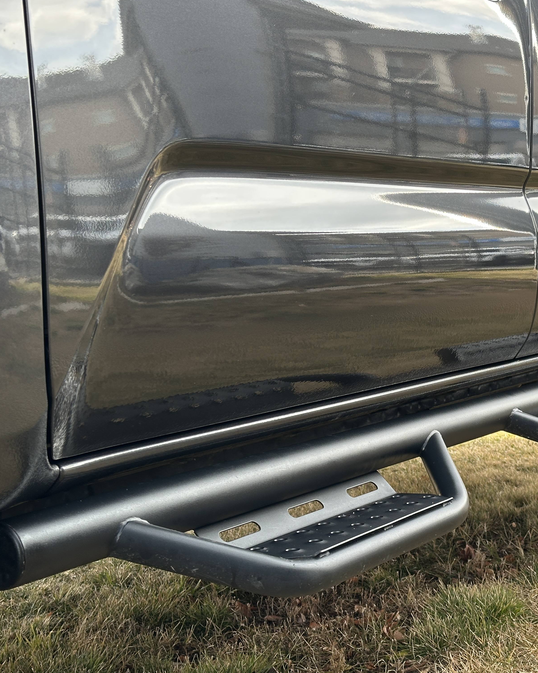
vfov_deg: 30.0
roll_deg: -0.1
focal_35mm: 63
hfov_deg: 23.9
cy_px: 337
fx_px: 1254
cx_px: 407
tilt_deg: -4.5
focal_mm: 6.86
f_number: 1.78
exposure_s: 1/172
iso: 64
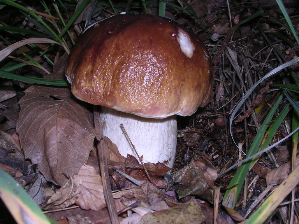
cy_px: 112
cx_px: 150
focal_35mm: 38
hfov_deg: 49.0
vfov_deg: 37.7
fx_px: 328
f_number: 5.6
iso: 100
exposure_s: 1/60.1
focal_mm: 5.8
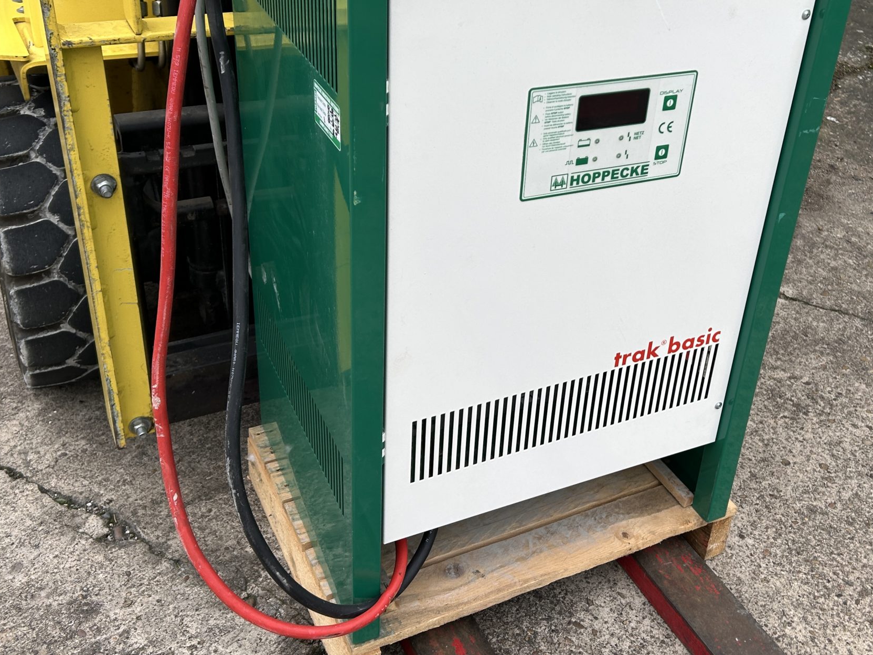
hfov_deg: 46.4
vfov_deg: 35.8
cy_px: 251
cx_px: 538
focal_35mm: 40
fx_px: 1009
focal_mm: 5.7
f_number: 1.5
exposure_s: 1/121
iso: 32
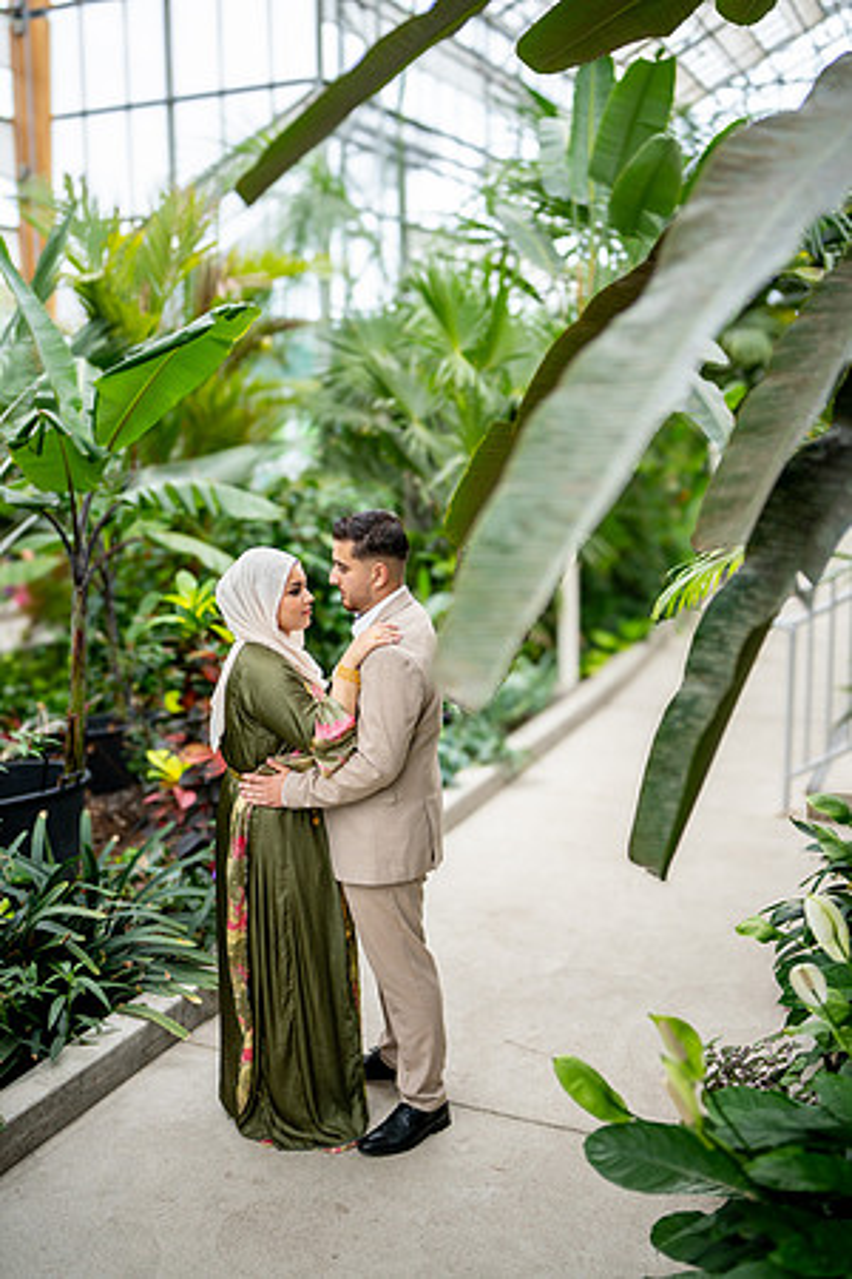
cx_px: 426
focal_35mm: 35
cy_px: 640
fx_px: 1242
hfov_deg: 37.9
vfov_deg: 54.4
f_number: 1.2
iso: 200
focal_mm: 35
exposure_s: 1/800
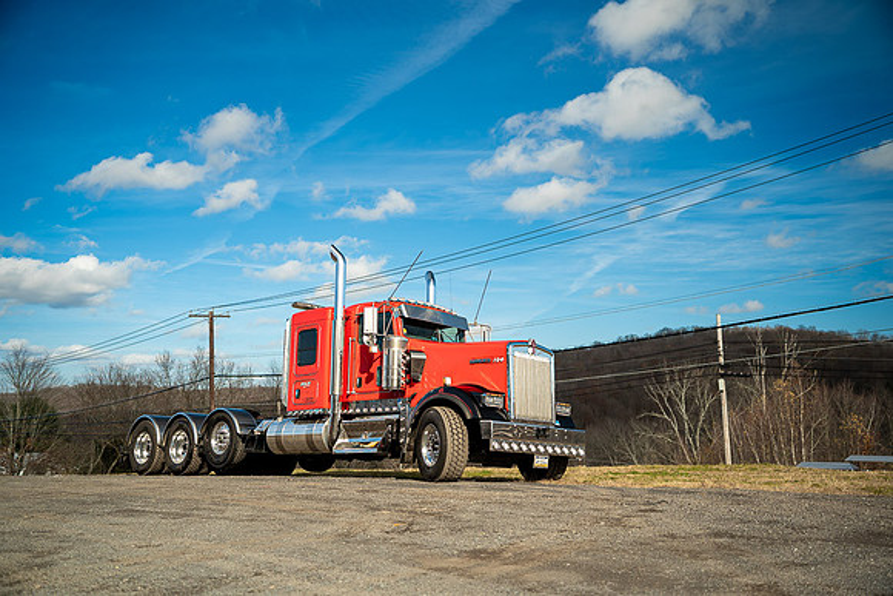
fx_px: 868
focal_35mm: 35
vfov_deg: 37.9
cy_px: 298
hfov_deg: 54.4
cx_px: 446
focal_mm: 35
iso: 100
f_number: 2.2
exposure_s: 1/1000
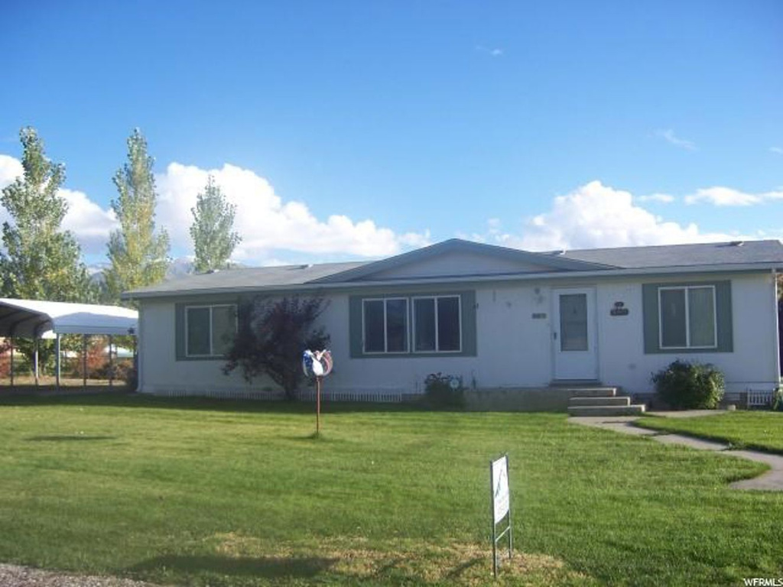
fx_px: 814
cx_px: 392
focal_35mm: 36
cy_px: 294
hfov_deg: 51.4
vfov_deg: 39.7
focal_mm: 6.2
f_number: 2.8
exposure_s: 1/640
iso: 80
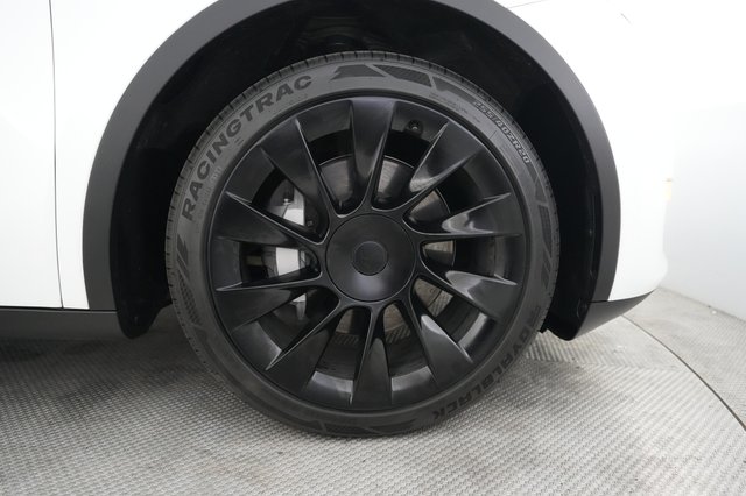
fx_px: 497
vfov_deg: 53.1
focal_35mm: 24
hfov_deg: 73.8
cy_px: 248
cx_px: 373
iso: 8000
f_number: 2.8
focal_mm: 24
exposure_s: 1/160
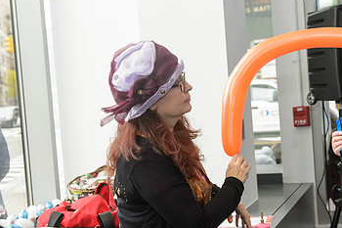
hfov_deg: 34.2
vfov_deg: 23.3
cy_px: 128
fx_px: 551
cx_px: 222
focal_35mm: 58
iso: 640
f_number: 3.5
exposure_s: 1/250
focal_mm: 35
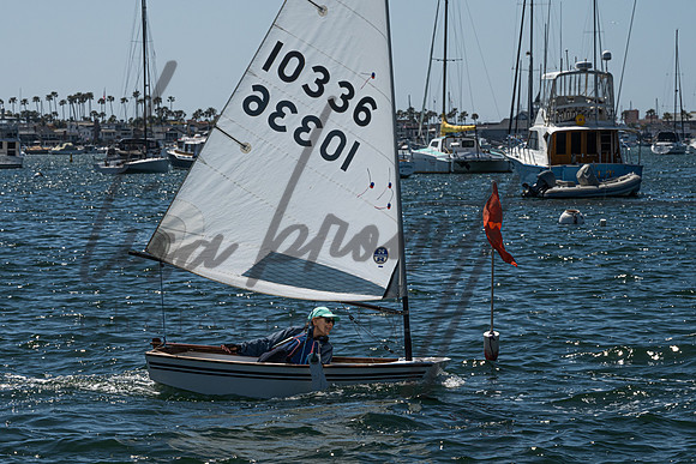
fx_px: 3151
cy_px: 229
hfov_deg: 12.6
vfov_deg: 8.4
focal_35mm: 163
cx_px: 309
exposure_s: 1/640
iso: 250
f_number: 16
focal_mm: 120
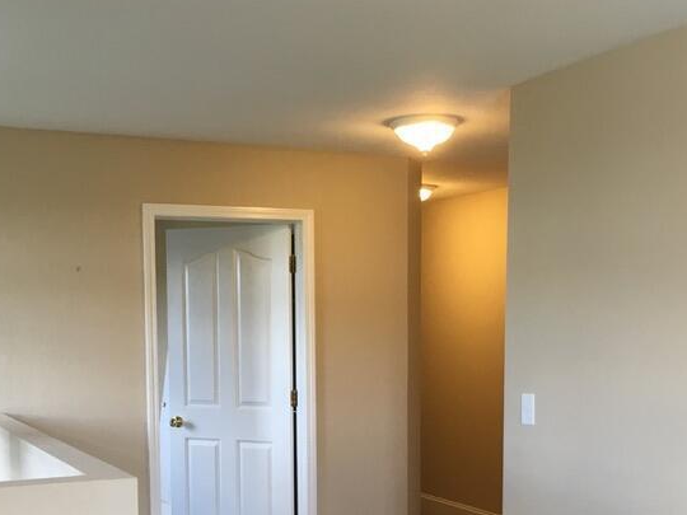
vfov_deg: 26.1
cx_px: 333
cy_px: 416
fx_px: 1092
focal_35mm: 55
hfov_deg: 34.9
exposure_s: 1/30
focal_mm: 4.15
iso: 50
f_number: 2.2
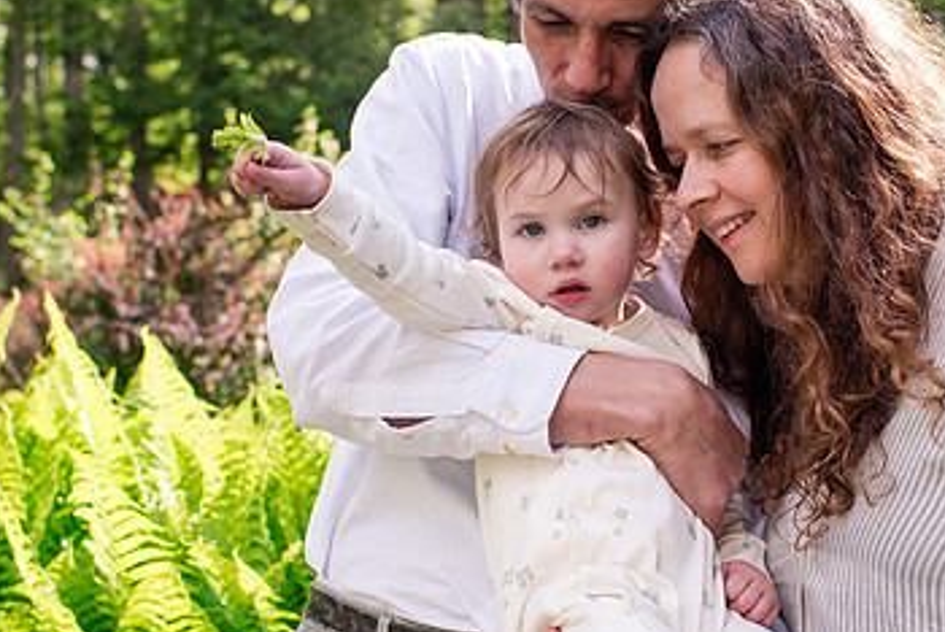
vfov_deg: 23.4
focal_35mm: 58
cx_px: 532
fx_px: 1524
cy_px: 328
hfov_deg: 34.4
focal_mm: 35
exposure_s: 1/1250
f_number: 4.5
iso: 800
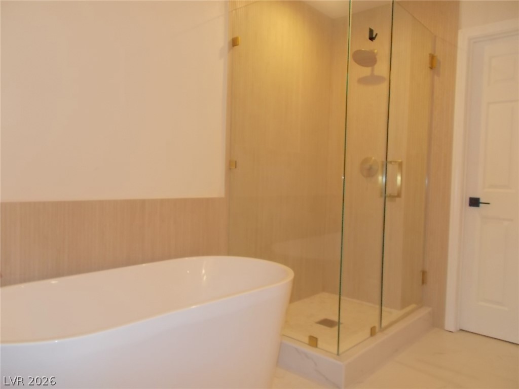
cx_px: 260
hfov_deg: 67.3
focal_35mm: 26
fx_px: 390
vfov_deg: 53.1
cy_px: 194
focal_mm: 4.6
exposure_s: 1/25
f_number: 3.2
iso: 200
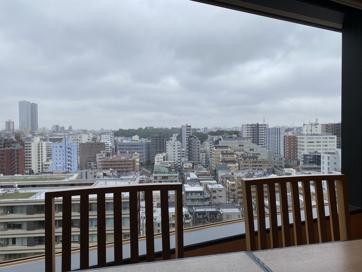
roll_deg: +0.3
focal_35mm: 26
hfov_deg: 67.3
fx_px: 272
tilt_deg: -0.6
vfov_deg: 53.1
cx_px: 181
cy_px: 136
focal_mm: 4.25
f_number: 1.8
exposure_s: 1/546
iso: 32
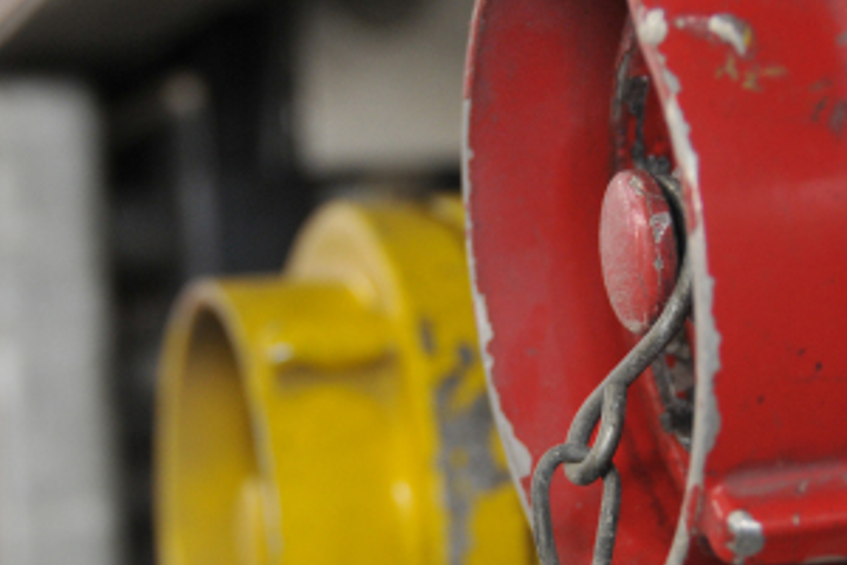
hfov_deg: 12.5
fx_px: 3882
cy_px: 374
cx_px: 412
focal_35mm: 165
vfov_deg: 8.3
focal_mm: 55
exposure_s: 1/15
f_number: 5
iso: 640
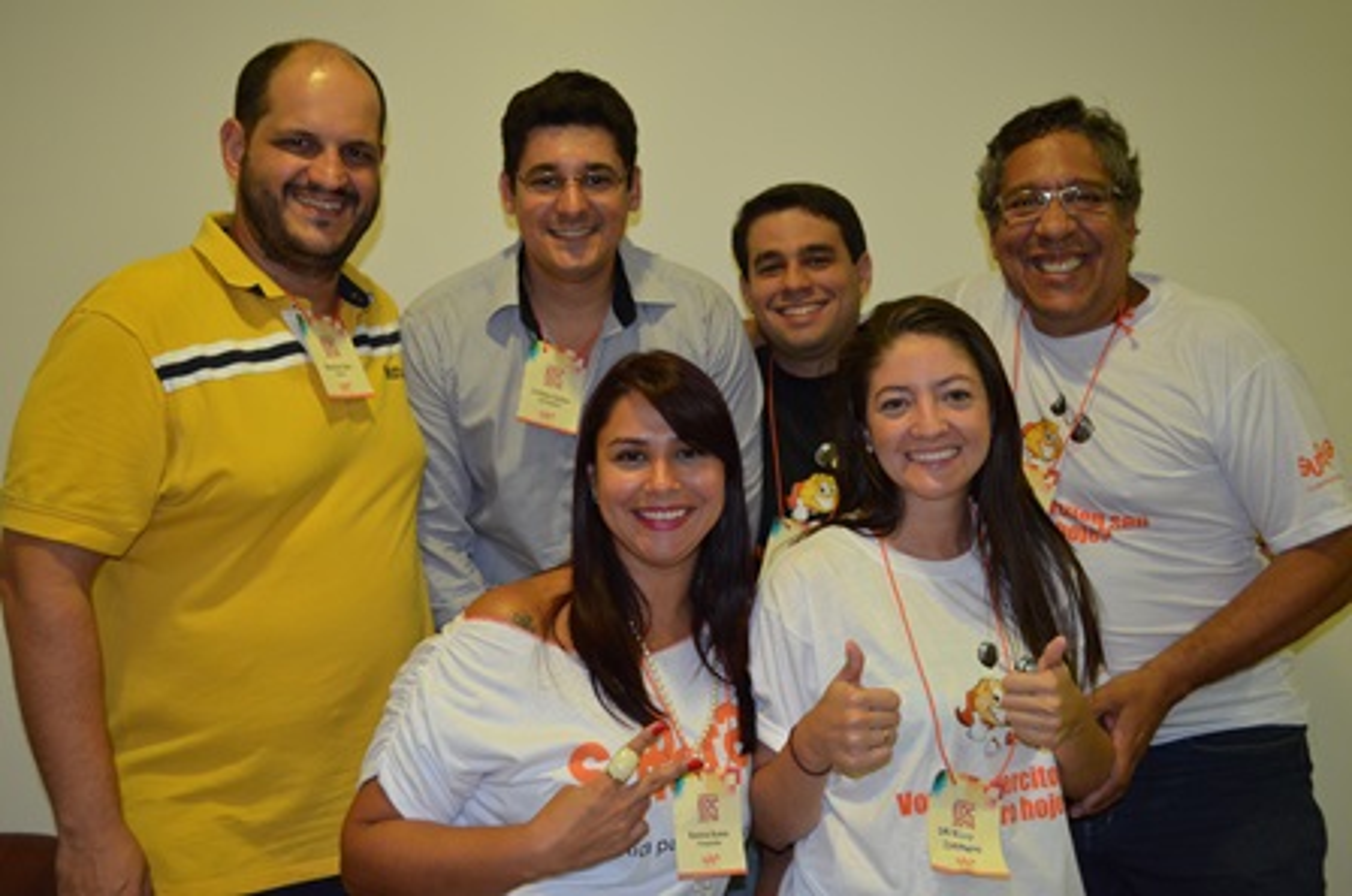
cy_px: 448
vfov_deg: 36.7
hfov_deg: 53.2
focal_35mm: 36
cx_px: 676
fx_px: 1350
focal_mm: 24
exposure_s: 1/60
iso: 1600
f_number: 4
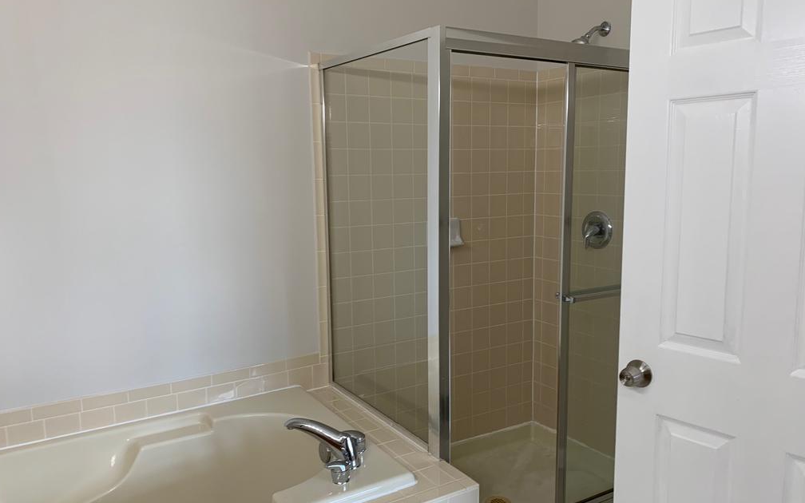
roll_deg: +0.5
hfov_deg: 66.5
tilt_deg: -6.3
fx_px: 614
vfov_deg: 44.5
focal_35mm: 28
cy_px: 248
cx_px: 402
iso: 50
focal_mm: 4.25
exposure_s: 1/60
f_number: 1.8
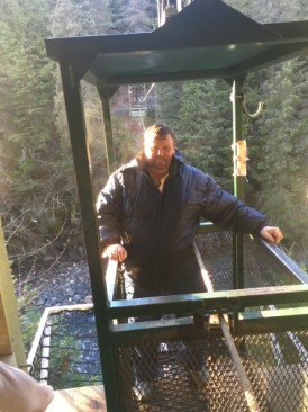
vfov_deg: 61.7
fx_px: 344
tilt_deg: -17.2
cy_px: 206
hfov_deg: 48.2
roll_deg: +3.6
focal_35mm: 29
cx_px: 154
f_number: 2.2
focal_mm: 4.15
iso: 64
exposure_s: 1/30
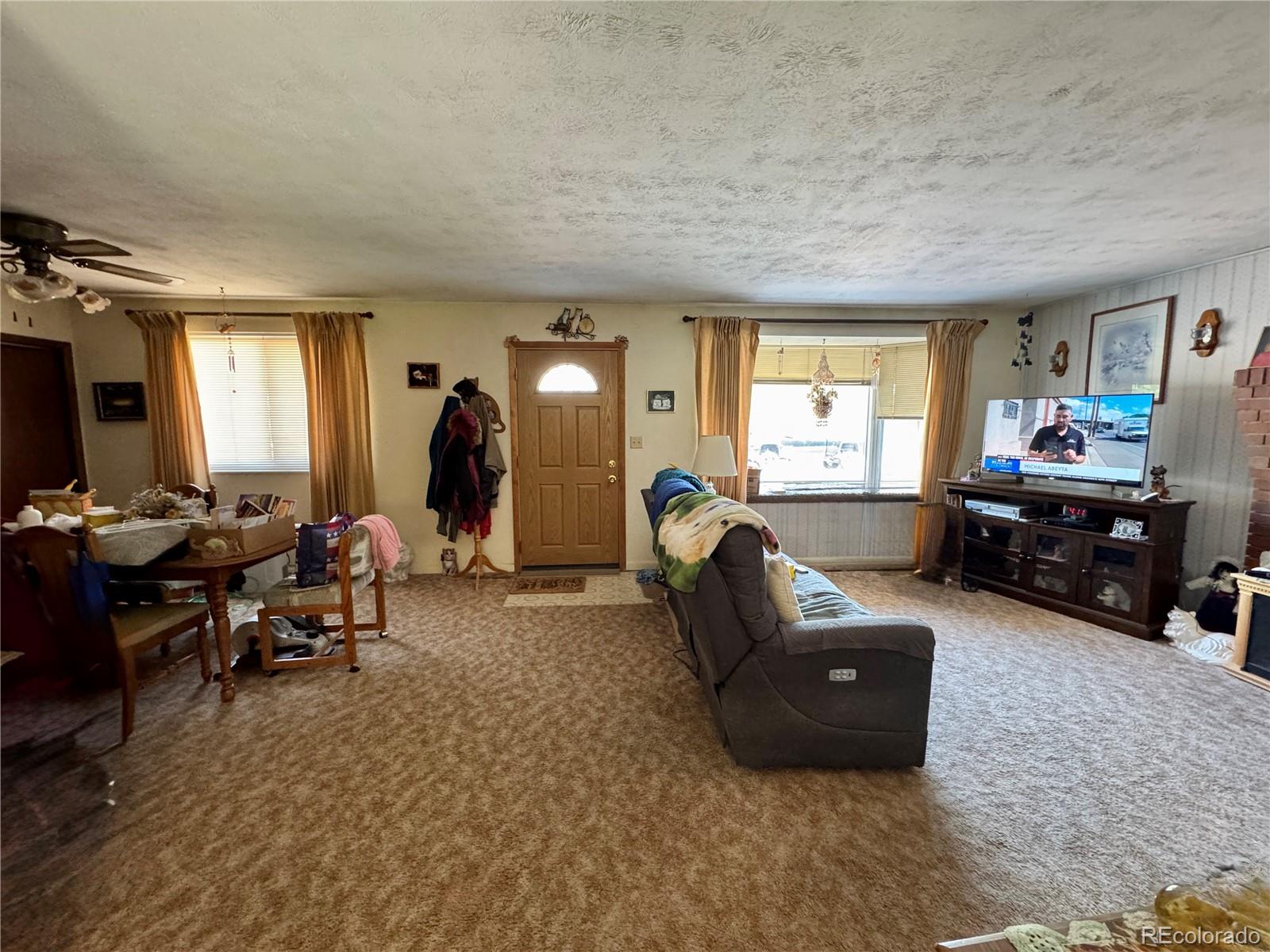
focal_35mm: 14
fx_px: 514
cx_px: 635
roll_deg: -0.3
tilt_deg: -6.4
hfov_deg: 102.1
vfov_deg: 85.7
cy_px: 476
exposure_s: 1/60
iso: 640
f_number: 2.2
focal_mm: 2.22
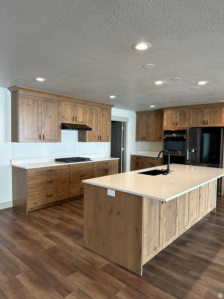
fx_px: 207
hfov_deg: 56.8
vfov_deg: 71.6
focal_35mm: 24
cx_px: 112
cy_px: 150
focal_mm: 6.86
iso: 200
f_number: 1.78
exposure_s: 1/120
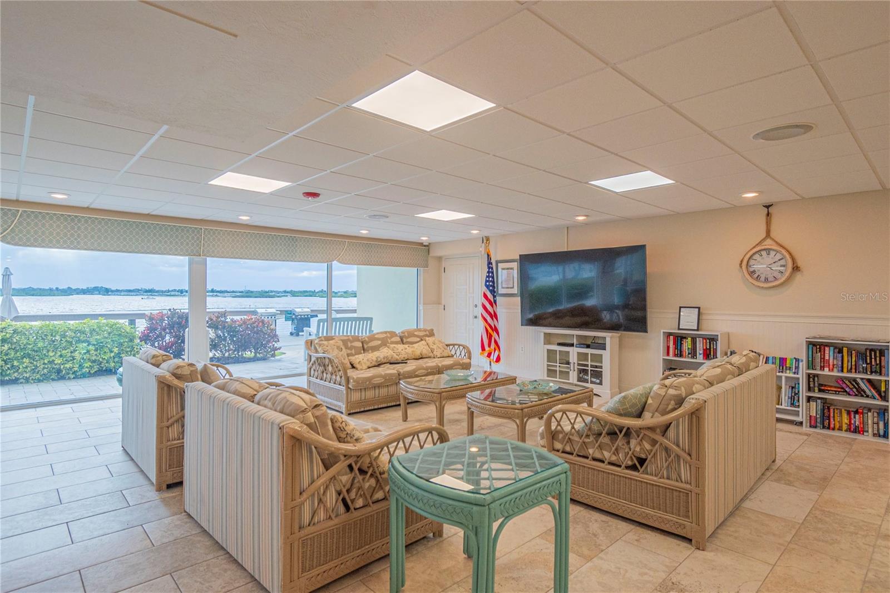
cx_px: 445
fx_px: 445
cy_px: 296
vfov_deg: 67.4
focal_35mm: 18
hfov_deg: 90.0
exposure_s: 1/250
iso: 280
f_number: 4.8
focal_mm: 12
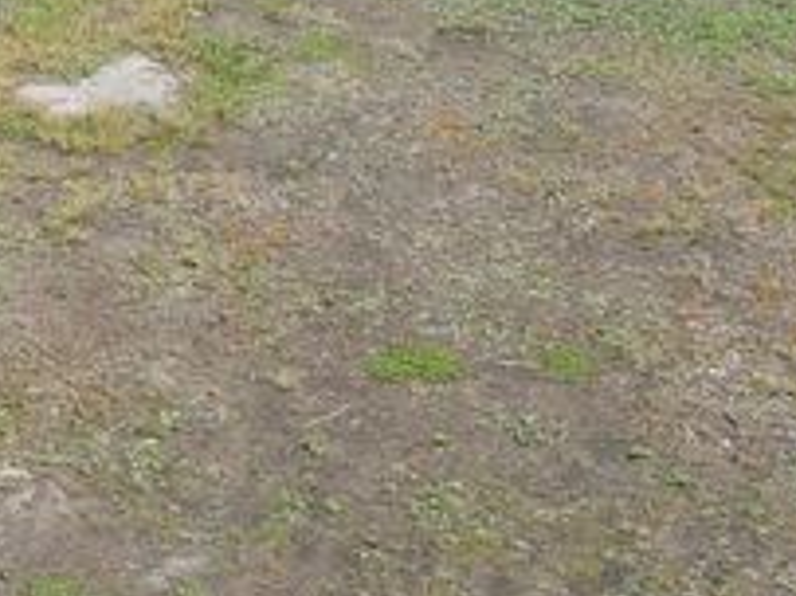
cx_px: -529
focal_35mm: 121
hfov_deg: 14.7
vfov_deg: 12.2
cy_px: 325
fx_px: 2781
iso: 100
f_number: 2.8
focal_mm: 4.5
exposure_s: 1/400
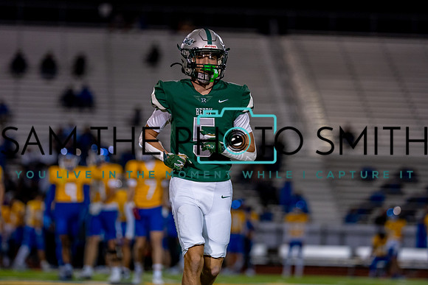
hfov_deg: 10.8
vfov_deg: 7.2
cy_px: 100
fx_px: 2265
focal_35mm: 190
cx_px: 218
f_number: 1.8
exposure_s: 1/1250
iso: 1600
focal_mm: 135
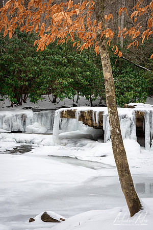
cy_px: 115
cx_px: 76
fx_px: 421
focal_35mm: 66
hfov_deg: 20.6
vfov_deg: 30.5
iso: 64
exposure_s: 1/13
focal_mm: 66
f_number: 13
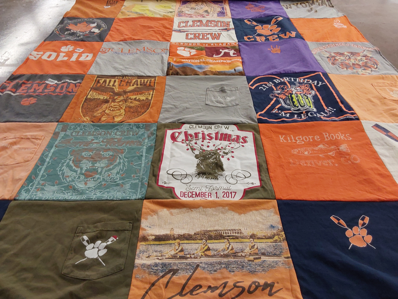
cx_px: 199
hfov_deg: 63.4
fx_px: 322
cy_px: 150
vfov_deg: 49.7
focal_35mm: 28
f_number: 1.9
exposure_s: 1/60
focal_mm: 2.91
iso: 100
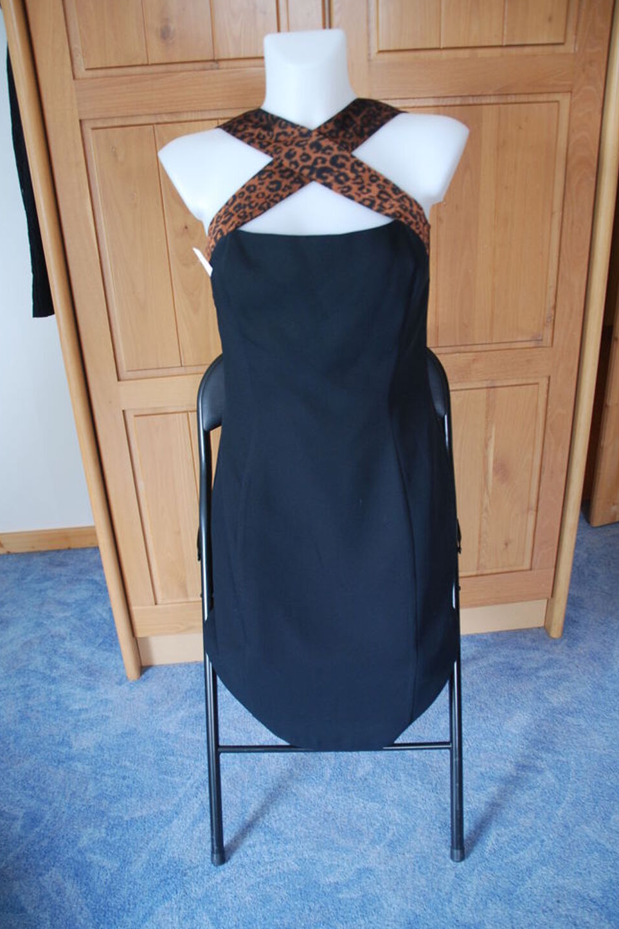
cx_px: 308
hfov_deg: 42.3
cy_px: 464
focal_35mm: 31
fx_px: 800
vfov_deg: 60.3
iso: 400
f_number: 3.5
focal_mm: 20
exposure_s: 1/50
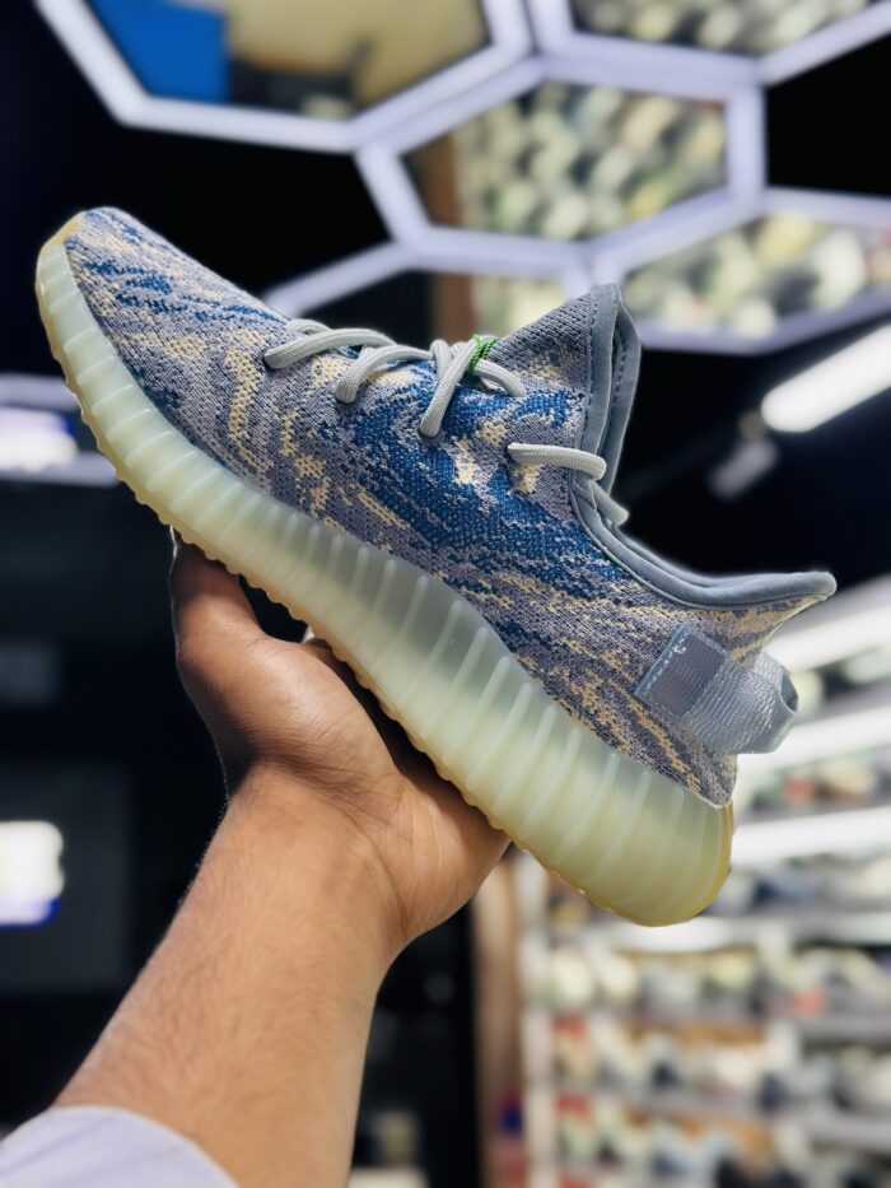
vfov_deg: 39.7
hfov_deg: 30.3
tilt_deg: +13.6
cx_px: 446
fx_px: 1647
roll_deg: +0.7
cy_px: 594
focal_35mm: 48
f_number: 1.78
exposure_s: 1/100
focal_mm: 6.86
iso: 80
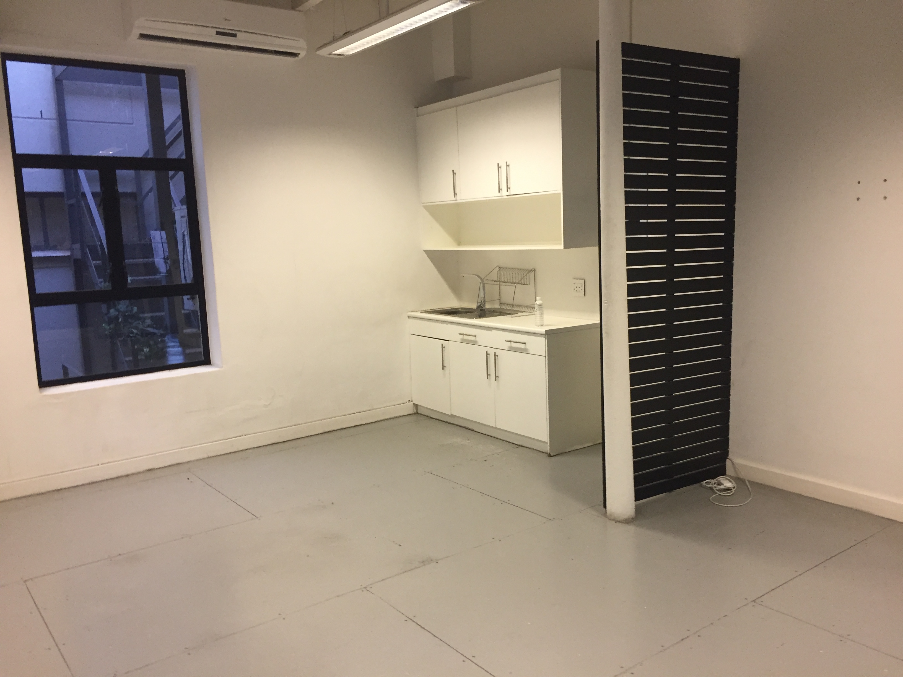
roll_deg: +2.0
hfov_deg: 61.7
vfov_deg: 48.2
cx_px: 452
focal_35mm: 29
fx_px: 756
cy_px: 338
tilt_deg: -7.9
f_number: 2.2
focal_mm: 4.15
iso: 160
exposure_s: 1/33
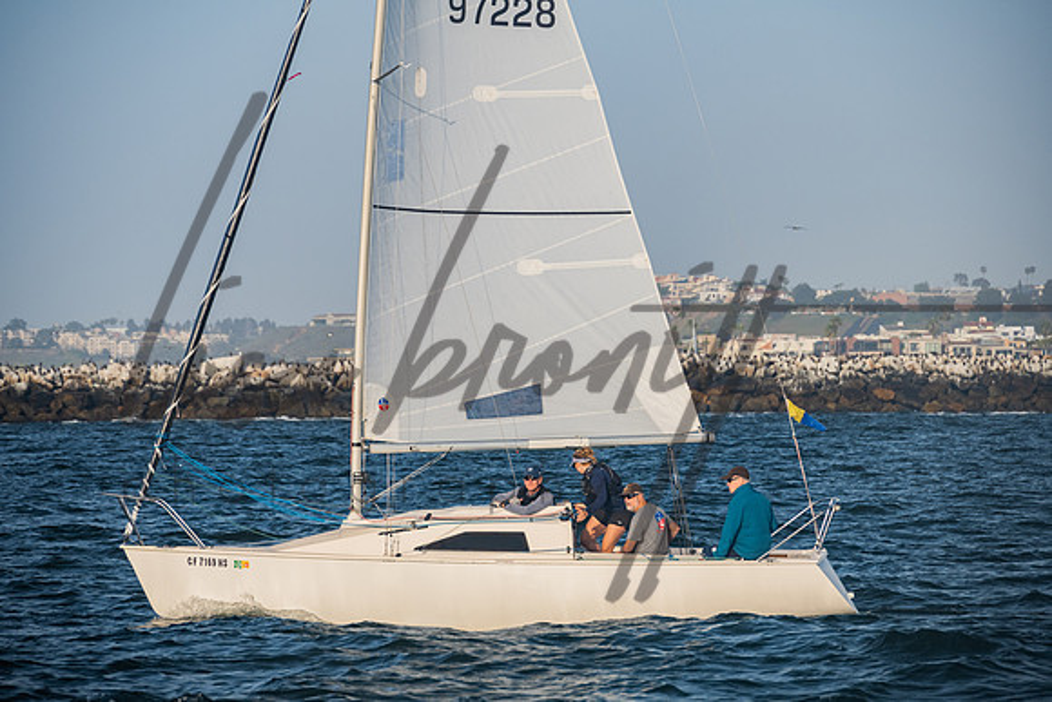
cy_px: 351
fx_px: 5846
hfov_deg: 10.3
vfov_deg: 6.9
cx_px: 526
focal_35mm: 200
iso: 400
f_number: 8
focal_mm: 200
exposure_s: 1/800
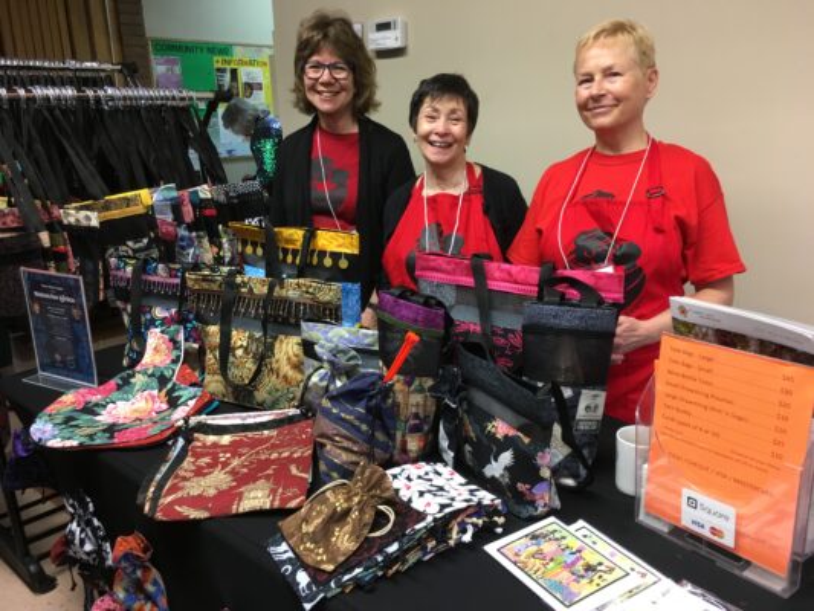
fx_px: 682
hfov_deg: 61.6
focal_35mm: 29
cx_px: 407
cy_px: 306
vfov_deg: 48.2
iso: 100
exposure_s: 1/30
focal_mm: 4.15
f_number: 2.2
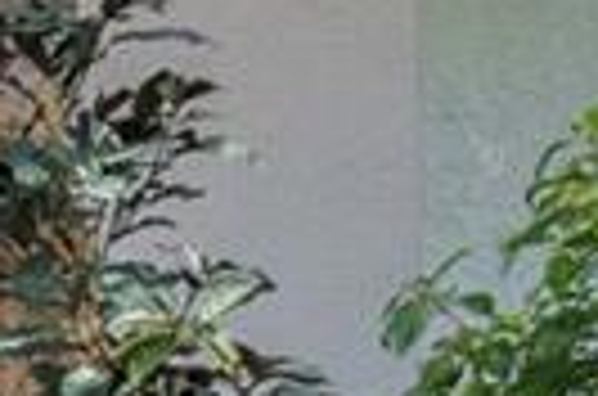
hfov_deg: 6.6
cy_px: 907
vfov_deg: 5.2
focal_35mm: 254
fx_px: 4209
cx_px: -1695
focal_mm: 33
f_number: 9
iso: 100
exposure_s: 1/15
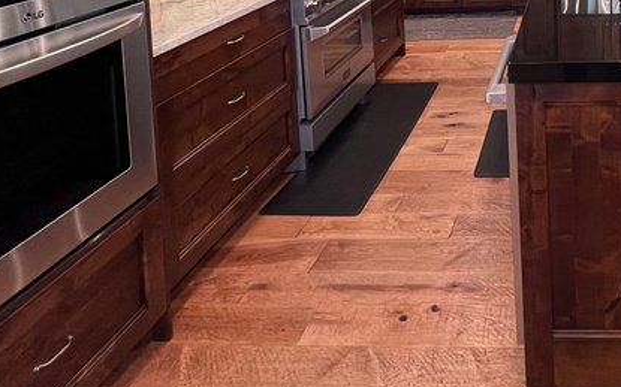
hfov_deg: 51.1
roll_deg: +1.9
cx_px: 543
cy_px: -108
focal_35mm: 34
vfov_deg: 30.1
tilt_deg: -3.2
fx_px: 575
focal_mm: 1.57
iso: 250
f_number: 1.8
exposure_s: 1/91
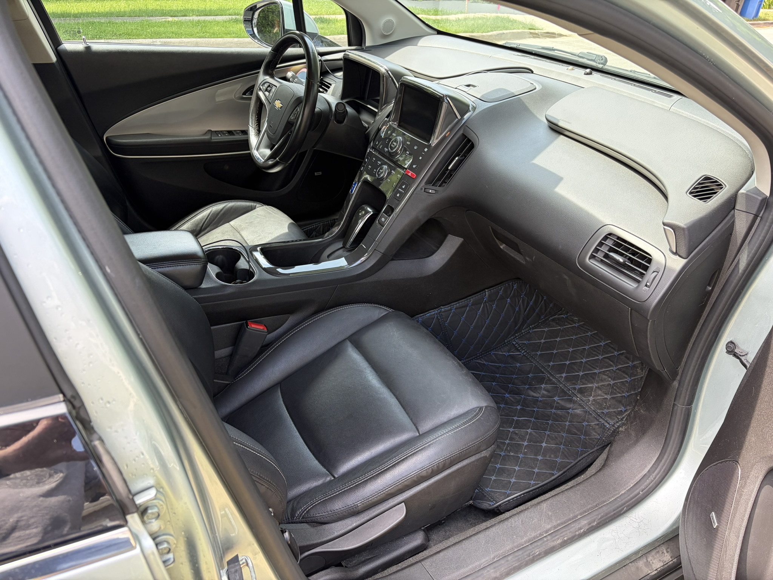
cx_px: 386
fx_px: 581
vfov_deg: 53.1
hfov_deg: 67.3
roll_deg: -0.7
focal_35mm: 26
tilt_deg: -28.0
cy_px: 290
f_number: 1.6
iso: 64
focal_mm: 5.96
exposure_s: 1/148
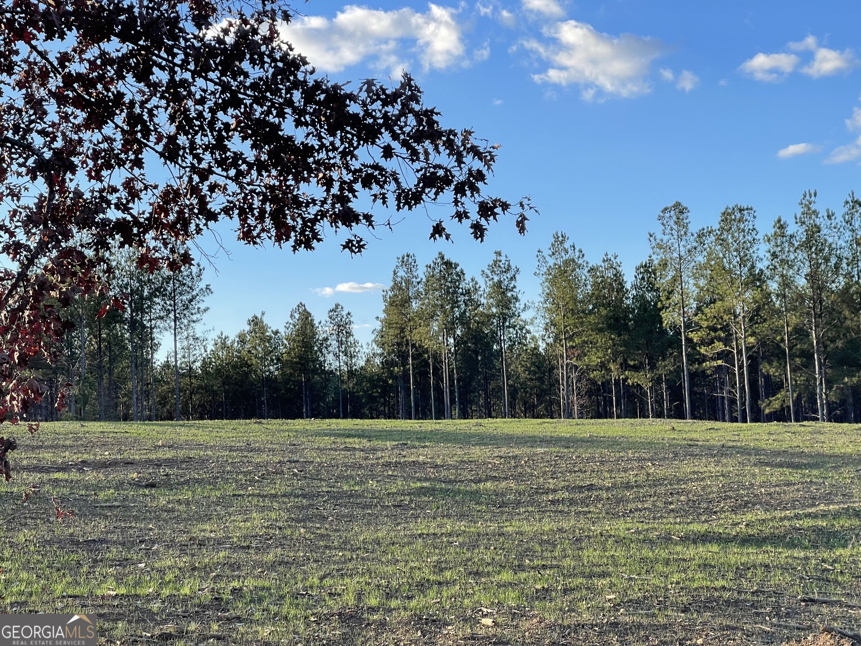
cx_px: 430
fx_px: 1592
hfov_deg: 30.3
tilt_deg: +3.9
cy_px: 323
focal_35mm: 64
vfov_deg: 22.9
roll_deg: +3.4
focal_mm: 7.5
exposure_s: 1/457
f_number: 2.2
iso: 20
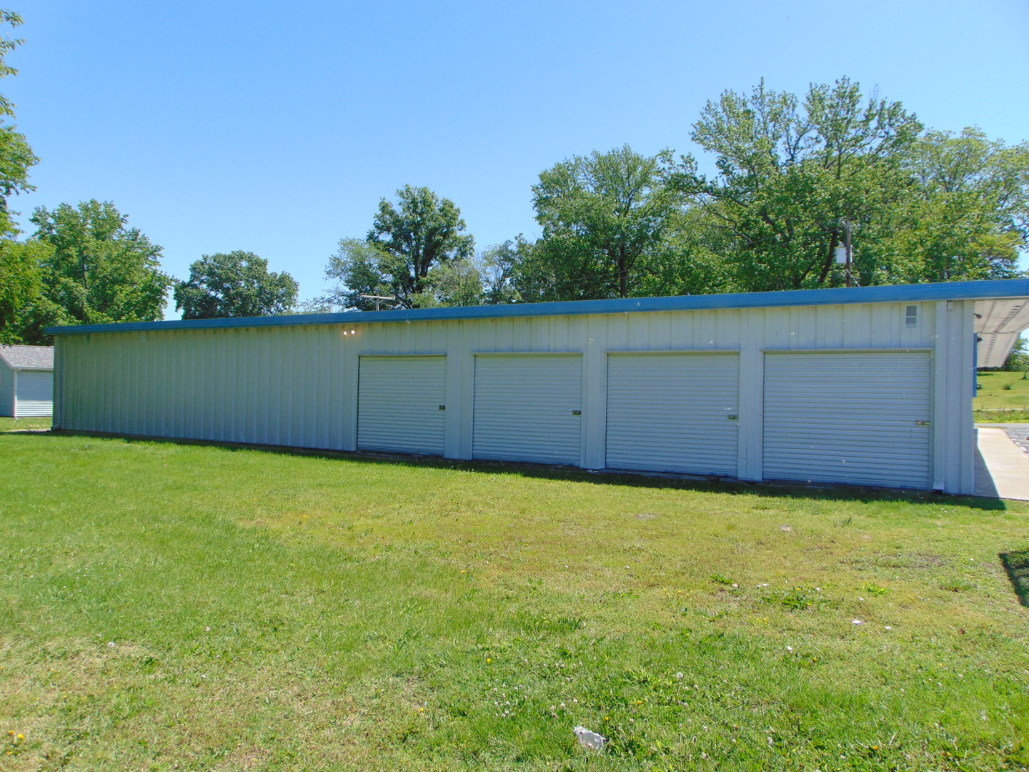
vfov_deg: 54.9
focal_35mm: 25
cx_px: 514
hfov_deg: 69.4
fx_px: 743
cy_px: 386
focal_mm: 4.5
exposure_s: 1/160
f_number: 7.7
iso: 80
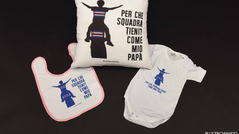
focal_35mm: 29
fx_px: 184
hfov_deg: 66.1
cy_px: 57
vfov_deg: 40.1
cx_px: 118
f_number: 9
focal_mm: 27
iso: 1000
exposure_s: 1/160
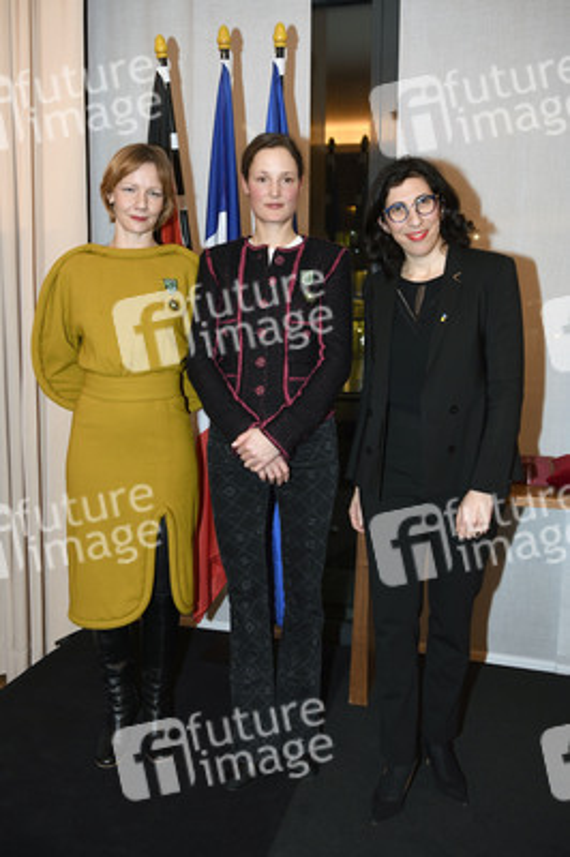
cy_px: 428
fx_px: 761
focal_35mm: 32
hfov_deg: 41.0
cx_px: 285
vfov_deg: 58.8
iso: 1250
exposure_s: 1/100
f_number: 3.5
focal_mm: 32
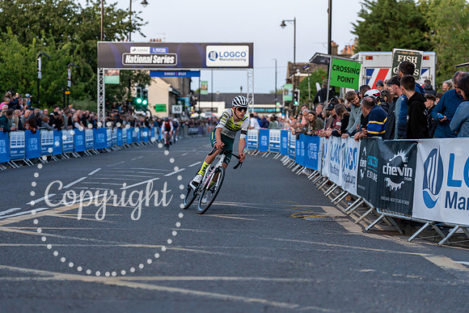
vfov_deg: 15.9
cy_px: 156
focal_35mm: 86
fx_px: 1121
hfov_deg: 23.6
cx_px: 234
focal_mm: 86
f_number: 3.2
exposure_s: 1/640
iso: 1000
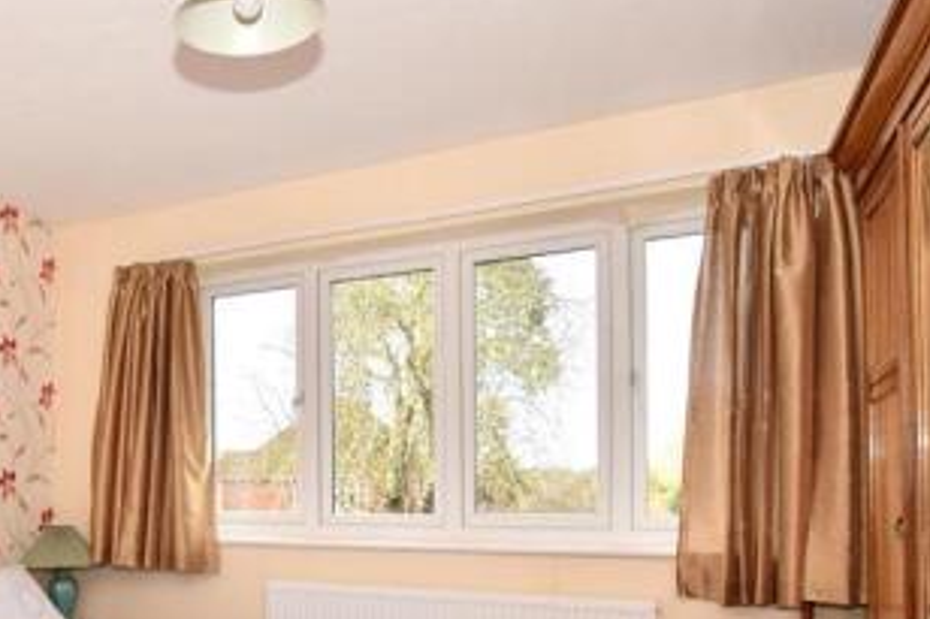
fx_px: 826
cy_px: 491
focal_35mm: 32
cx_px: 160
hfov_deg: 53.9
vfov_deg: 39.5
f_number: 7.1
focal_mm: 10
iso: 400
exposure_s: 1/200
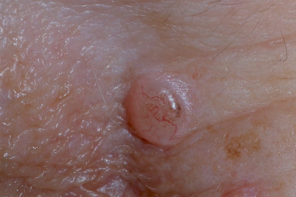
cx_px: 148
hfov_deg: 22.6
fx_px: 740
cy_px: 98
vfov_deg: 15.2
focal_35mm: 90
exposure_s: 1/60
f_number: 40
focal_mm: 60
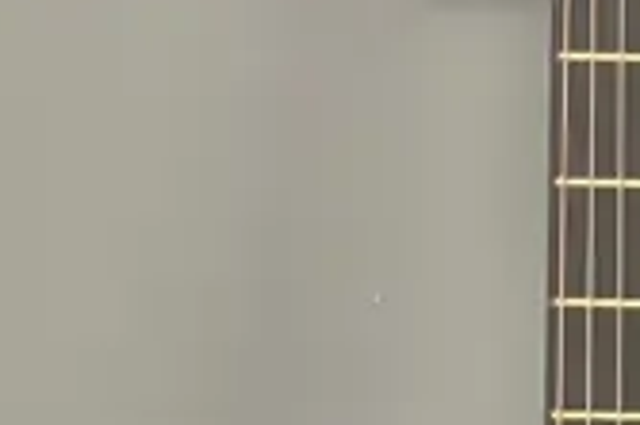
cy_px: 1076
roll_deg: +0.7
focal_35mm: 179
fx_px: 3179
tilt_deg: -11.2
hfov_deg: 11.4
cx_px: 659
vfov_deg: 7.1
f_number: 1.8
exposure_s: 1/50
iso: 200
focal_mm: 3.99
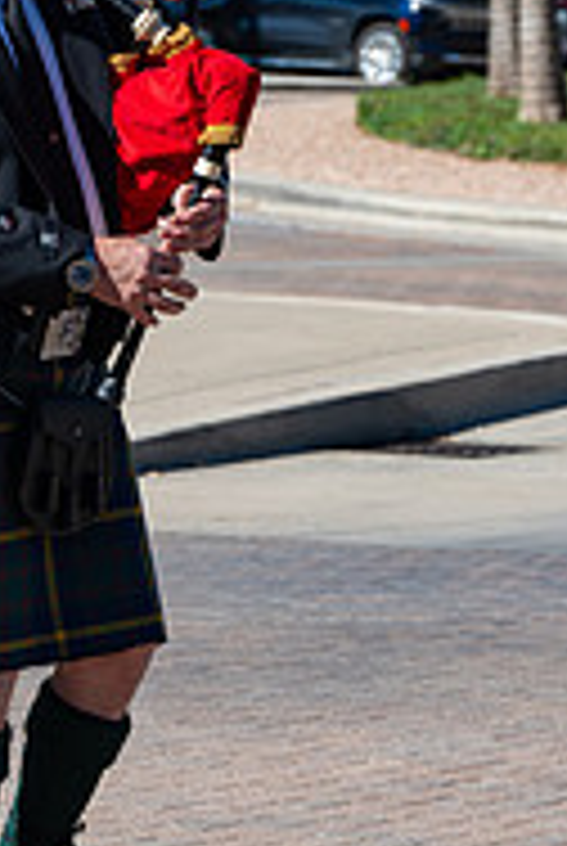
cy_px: 158
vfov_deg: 8.8
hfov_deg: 5.9
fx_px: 5508
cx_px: 90
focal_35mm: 234
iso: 140
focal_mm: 98
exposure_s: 1/500
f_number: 6.3
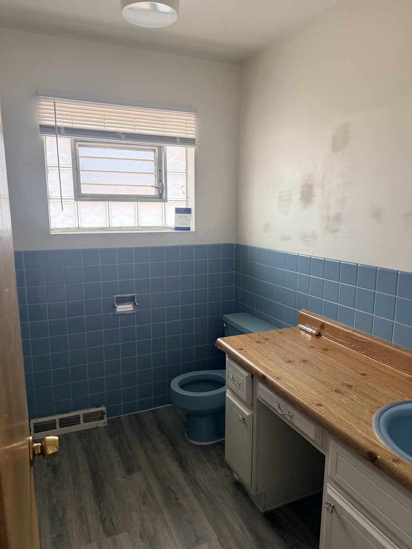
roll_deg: -0.2
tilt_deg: -10.8
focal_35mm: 24
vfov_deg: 71.6
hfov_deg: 56.8
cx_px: 206
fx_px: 381
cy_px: 274
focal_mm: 6.76
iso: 200
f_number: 1.78
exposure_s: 1/86
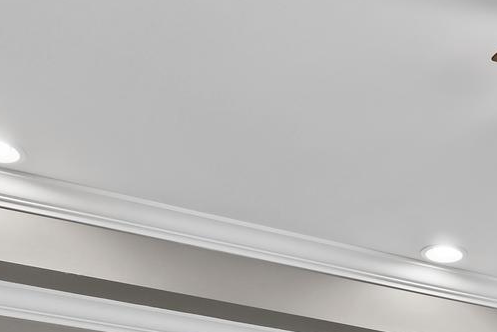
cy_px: 678
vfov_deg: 14.8
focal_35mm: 74
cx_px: 518
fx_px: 1022
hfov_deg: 25.7
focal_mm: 18
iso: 500
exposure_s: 1/10
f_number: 8
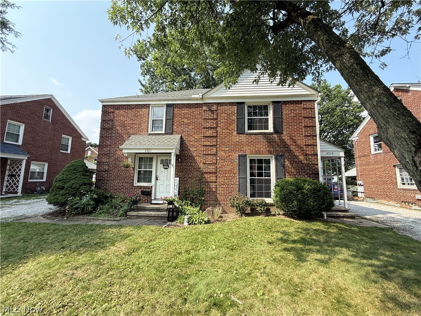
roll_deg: -1.8
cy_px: 158
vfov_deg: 85.7
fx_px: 170
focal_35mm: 14
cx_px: 210
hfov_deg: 102.1
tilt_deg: +6.5
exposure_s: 1/619
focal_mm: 2.22
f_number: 2.2
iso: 50
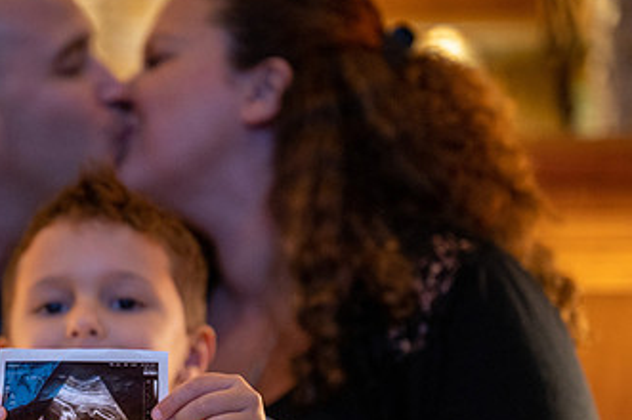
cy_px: 362
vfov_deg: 10.1
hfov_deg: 15.0
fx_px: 2368
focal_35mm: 135
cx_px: 30
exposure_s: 1/60
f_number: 2.8
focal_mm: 70
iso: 3200
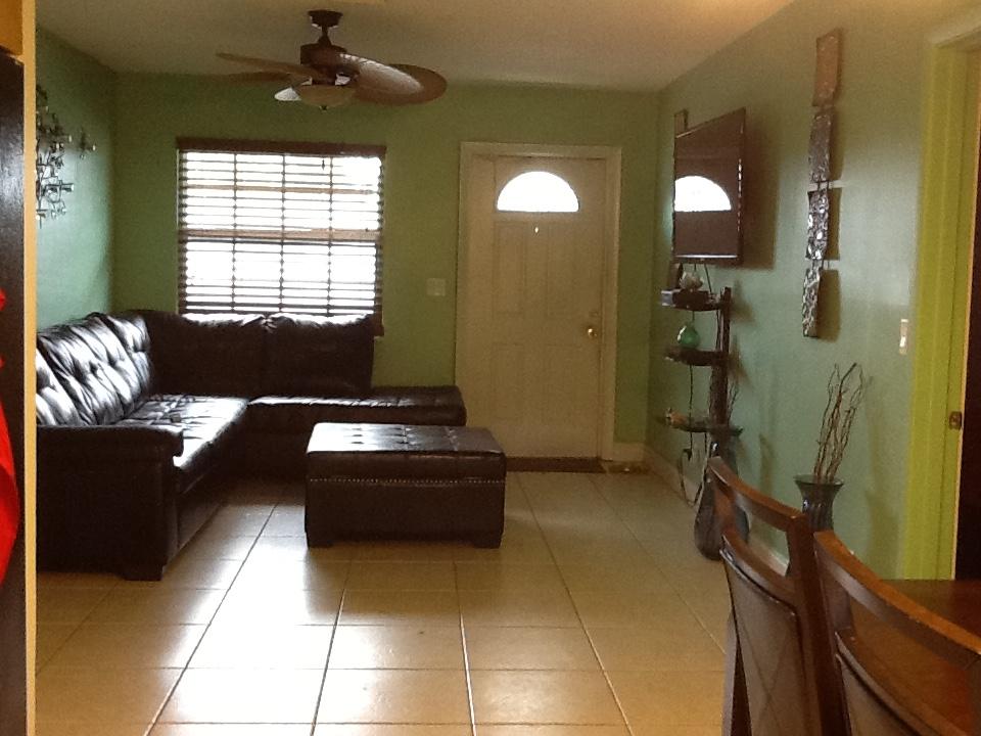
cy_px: 368
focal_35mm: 44
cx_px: 490
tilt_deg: -6.7
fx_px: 1247
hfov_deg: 42.9
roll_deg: -1.0
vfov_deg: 32.9
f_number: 2.4
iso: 125
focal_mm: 2.03
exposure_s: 1/30
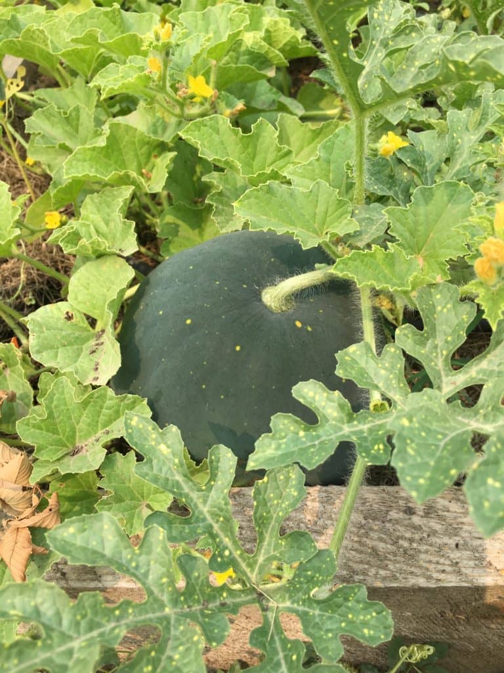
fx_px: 563
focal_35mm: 29
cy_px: 336
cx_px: 252
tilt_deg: -49.2
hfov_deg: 48.2
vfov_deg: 61.7
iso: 25
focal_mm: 4.15
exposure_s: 1/641
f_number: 2.2
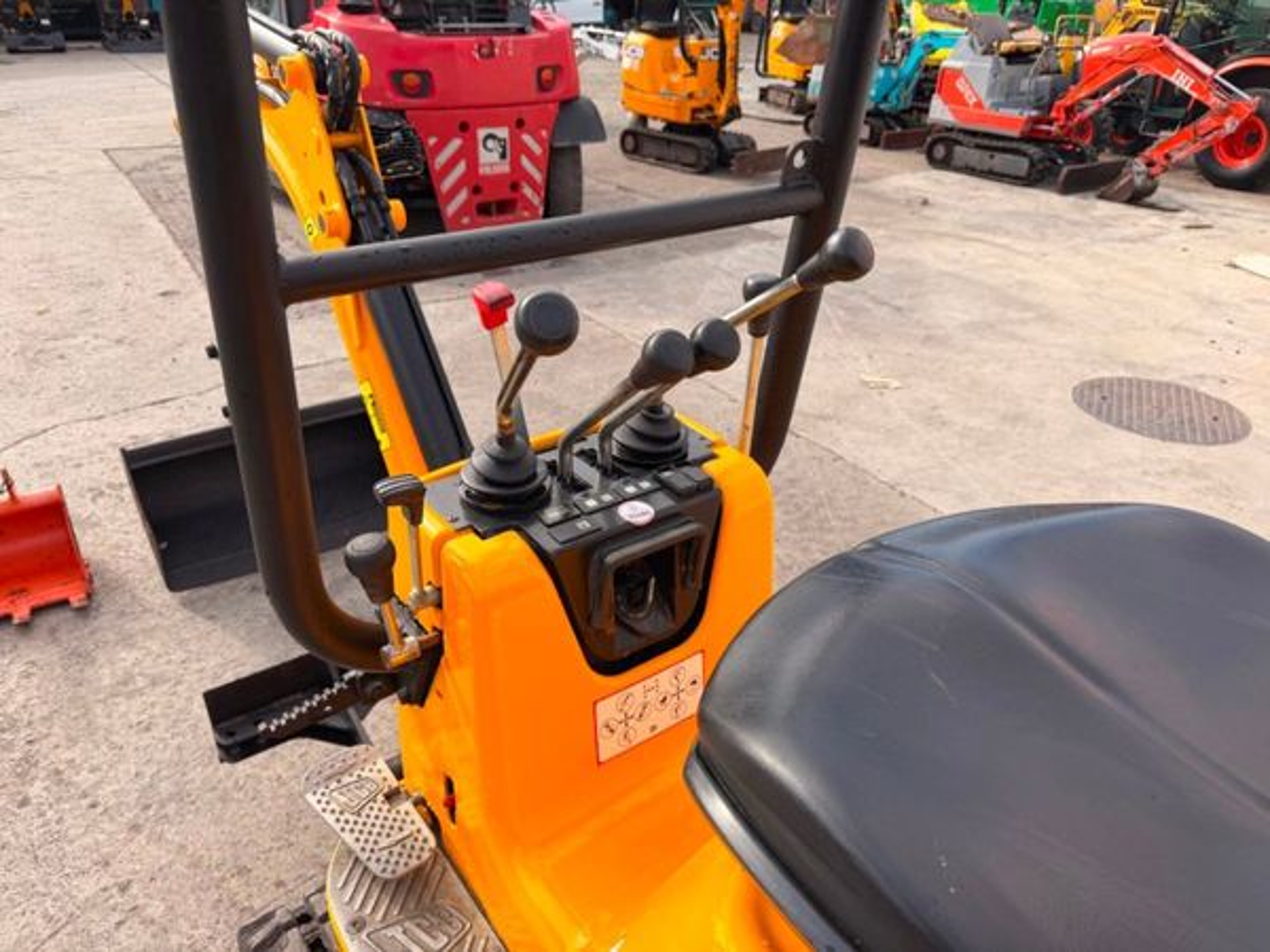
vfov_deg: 56.8
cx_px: 635
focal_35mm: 24
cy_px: 476
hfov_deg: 71.6
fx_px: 881
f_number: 1.78
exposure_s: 1/1901
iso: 80
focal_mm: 6.76
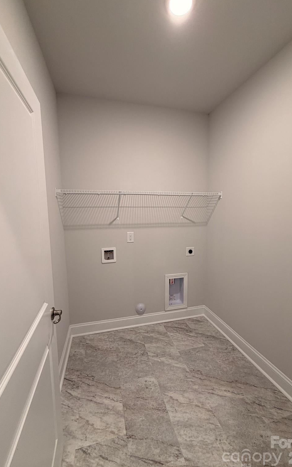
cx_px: 149
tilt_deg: -6.1
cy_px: 234
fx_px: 191
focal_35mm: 15
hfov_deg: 74.8
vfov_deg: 101.5
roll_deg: +0.8
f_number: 2.2
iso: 160
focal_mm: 2.22
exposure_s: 1/60
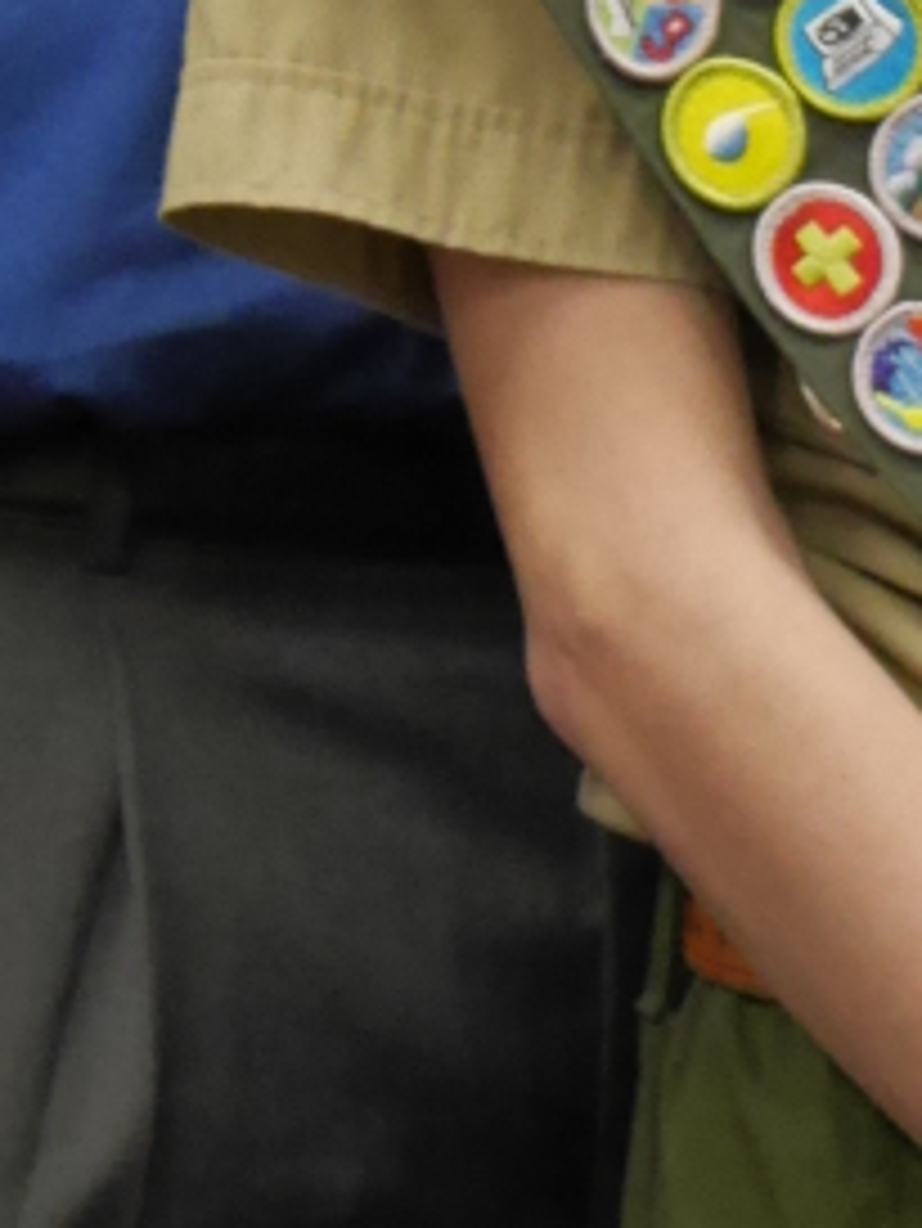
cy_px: -160
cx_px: 1313
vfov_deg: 4.3
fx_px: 16288
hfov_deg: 3.2
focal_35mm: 459
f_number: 4.9
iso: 2500
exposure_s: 1/100
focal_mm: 46
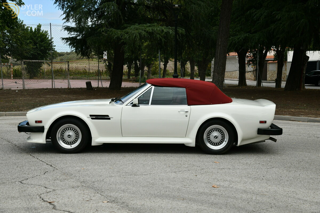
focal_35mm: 65
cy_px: 106
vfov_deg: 20.9
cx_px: 160
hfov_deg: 31.0
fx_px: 578
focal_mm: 65
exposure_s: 1/400
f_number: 10
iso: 1250
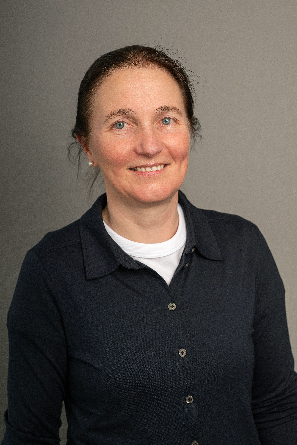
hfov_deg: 16.1
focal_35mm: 85
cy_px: 222
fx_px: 1052
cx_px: 148
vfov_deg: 23.9
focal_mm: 85
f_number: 5
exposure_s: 1/160
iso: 250
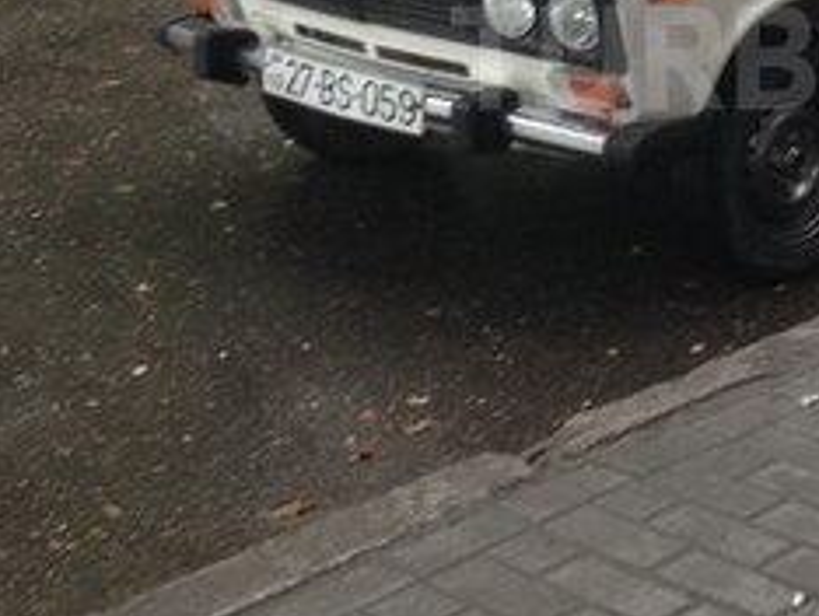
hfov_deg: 20.4
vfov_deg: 15.7
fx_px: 2203
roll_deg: -1.2
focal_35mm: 93
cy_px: 58
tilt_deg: -15.8
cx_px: 808
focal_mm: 4.12
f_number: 2.4
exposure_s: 1/120
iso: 80
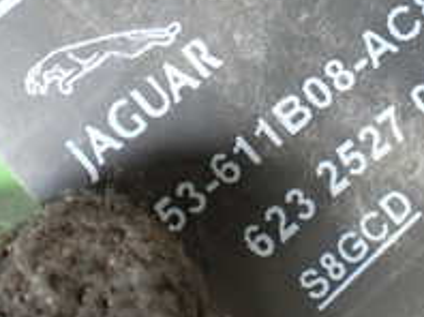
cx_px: 242
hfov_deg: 21.5
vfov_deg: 15.8
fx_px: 1113
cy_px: -15
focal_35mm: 91
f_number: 2.3
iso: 800
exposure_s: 1/80
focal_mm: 5.4
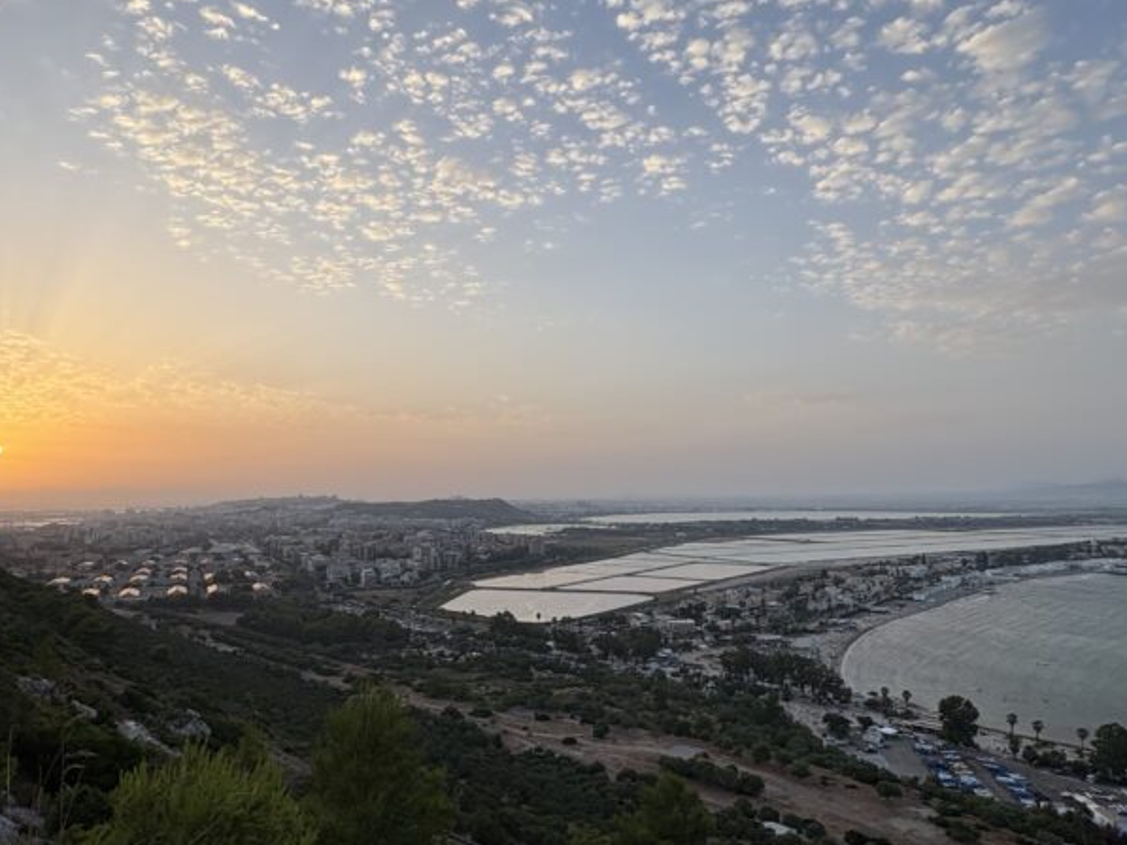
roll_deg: +0.6
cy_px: 483
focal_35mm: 24
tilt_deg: +1.1
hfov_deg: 71.6
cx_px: 553
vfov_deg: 56.6
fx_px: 782
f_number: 2.2
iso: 40
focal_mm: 2.22
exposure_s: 1/664
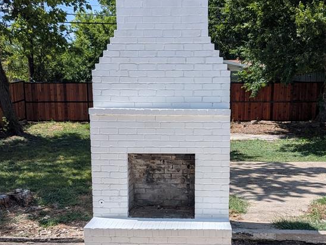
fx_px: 424
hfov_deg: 41.9
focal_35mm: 45
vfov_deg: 31.9
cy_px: 169
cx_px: 190
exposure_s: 1/17544
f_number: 1.7
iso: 30
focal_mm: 4.53
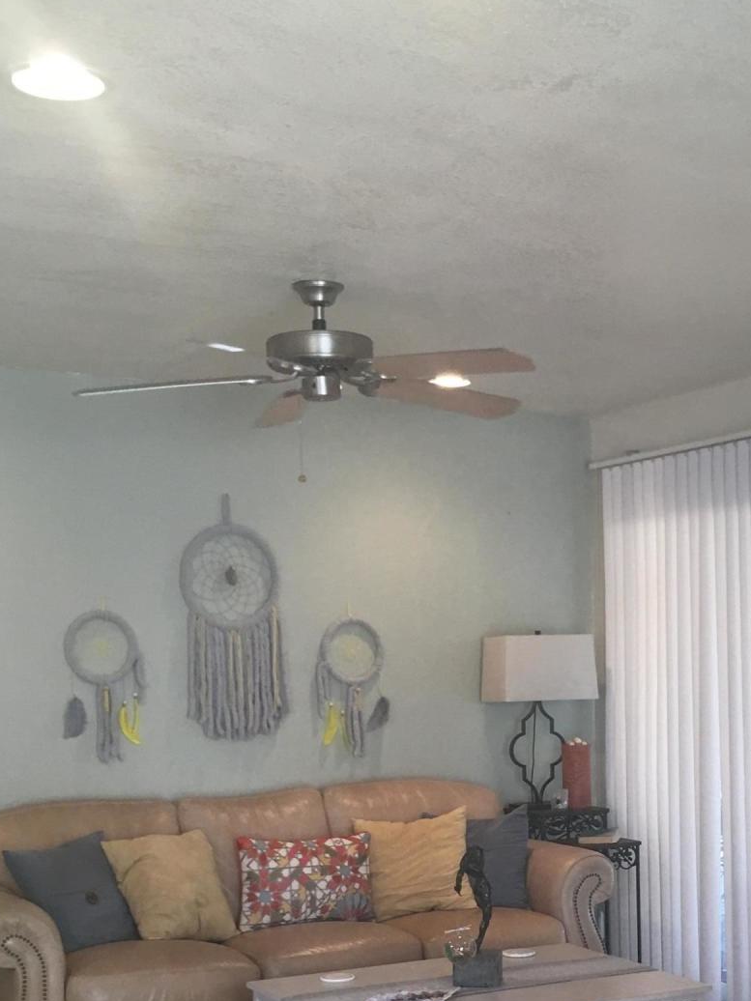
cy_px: 835
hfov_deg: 25.9
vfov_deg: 33.1
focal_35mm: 56
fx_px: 1620
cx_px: 508
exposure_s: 1/30
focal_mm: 4.15
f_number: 2.2
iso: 40
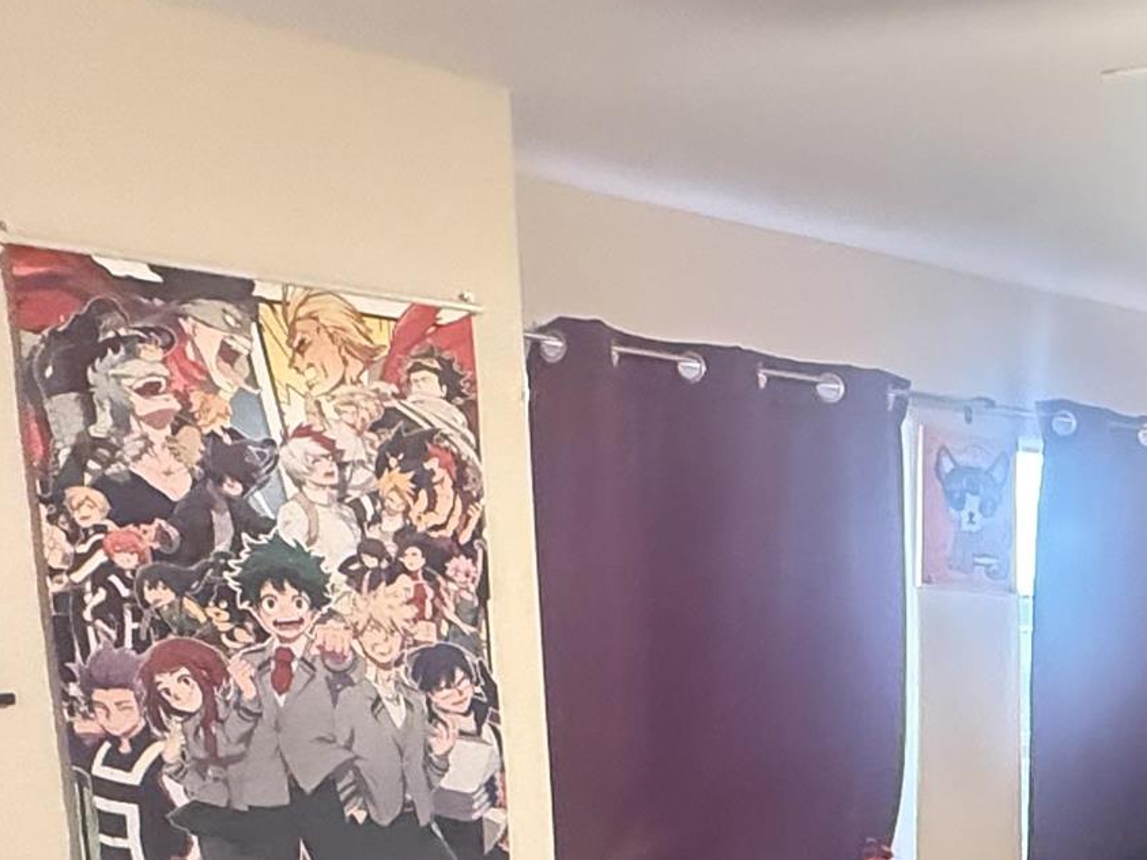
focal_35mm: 51
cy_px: 944
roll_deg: -0.8
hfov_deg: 33.2
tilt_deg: -9.1
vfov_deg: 26.3
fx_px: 1690
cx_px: 1234
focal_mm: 2.22
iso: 1000
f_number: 2.2
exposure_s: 1/60
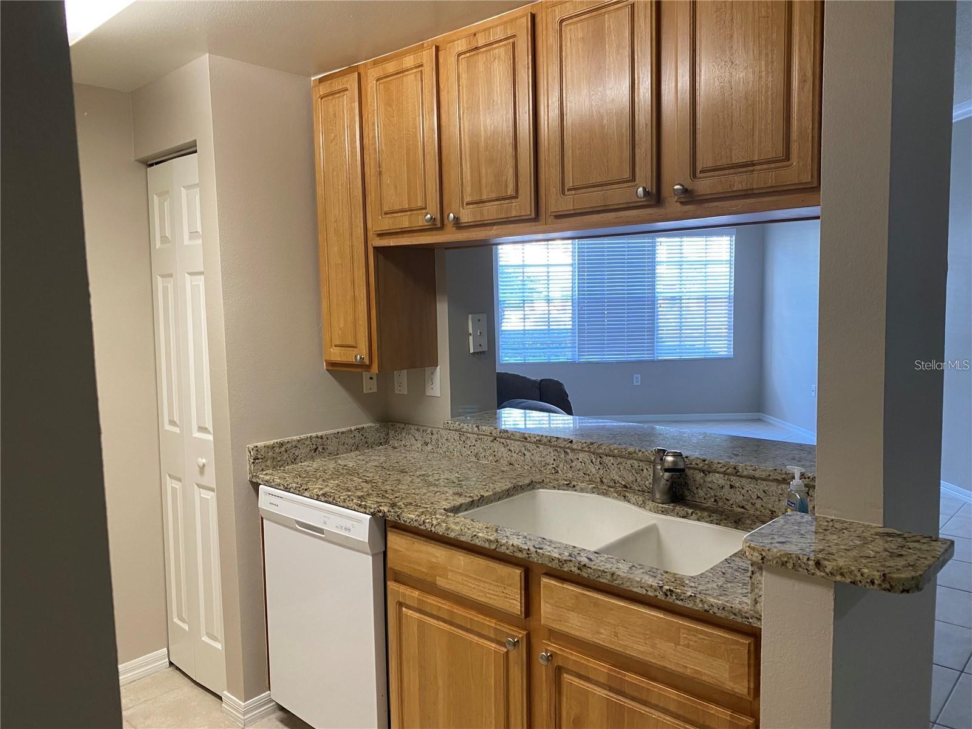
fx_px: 730
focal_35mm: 26
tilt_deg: -5.4
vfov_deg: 53.1
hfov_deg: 67.3
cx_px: 486
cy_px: 364
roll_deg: +1.0
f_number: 1.8
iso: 125
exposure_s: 1/60
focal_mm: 4.25
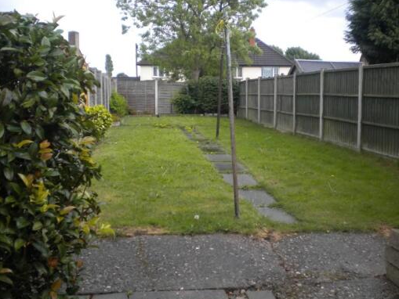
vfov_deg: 36.0
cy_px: 150
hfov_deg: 46.7
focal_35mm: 40
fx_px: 461
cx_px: 226
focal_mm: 6.3
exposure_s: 1/230
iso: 80
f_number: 3.1
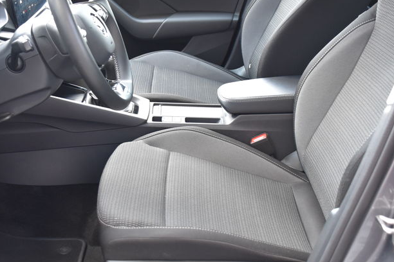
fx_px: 536
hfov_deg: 40.1
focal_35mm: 49
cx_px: 151
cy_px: 125
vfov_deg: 27.5
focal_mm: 20
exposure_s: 1/60
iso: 1000
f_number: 3.5
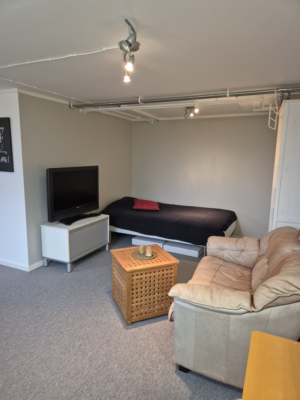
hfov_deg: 58.9
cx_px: 150
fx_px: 266
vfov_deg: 73.9
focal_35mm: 23
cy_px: 200
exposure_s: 1/100
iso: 800
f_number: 1.8
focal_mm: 5.4
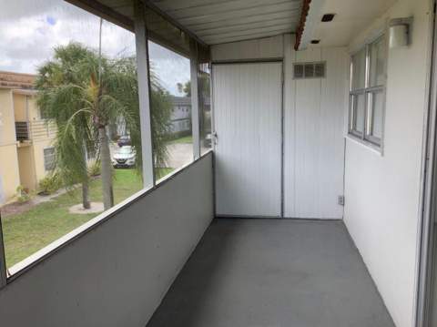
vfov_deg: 45.4
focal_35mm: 31
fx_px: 391
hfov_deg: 58.4
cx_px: 218
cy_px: 164
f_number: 2.4
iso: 25
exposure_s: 1/144
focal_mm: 3.3
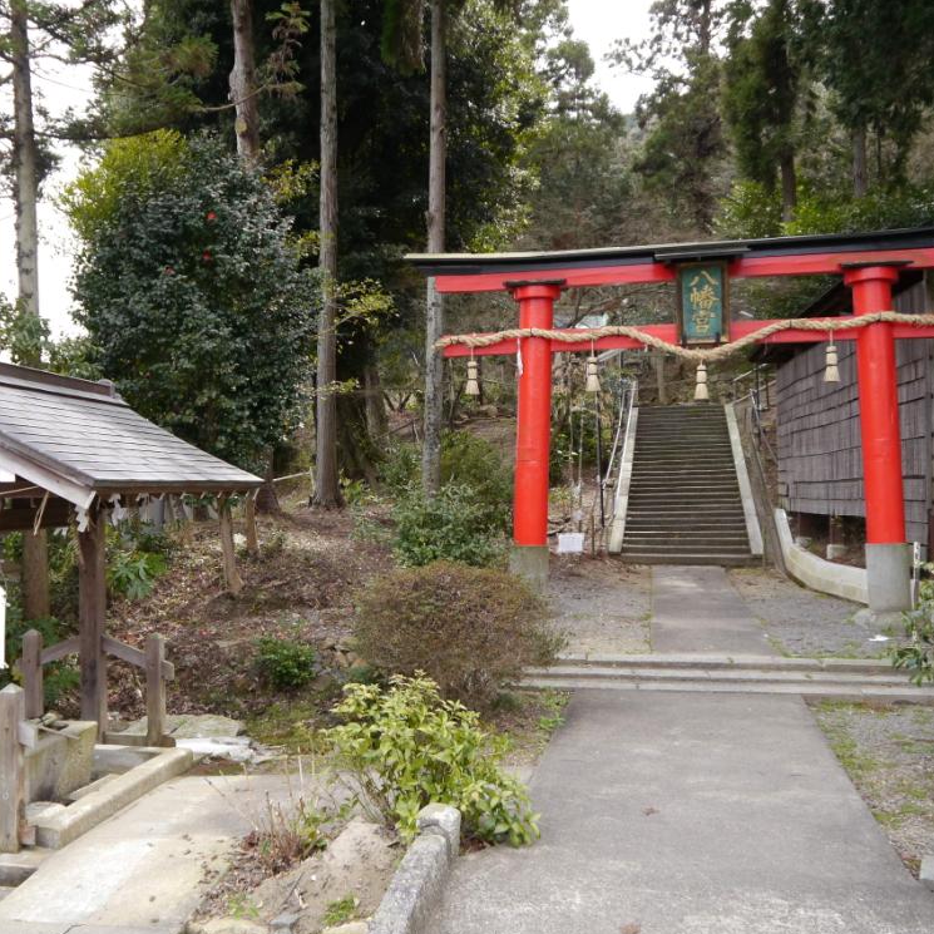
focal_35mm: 34
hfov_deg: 48.2
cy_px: 479
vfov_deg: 48.4
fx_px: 1038
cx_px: 380
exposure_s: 1/500
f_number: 4
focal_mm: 14
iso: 400
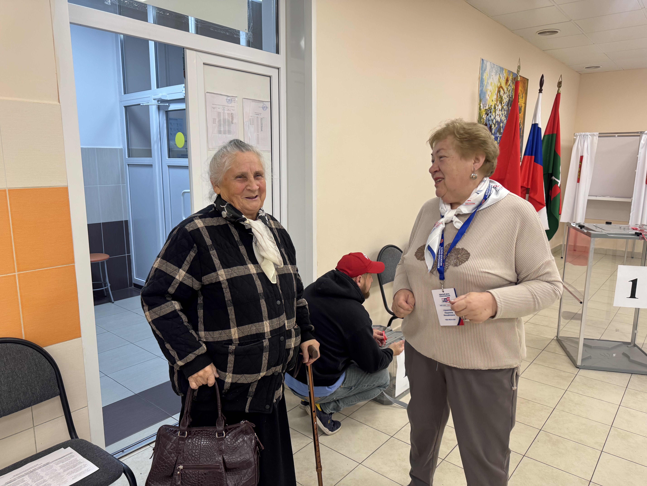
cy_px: 243
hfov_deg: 71.6
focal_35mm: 24
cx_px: 324
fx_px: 449
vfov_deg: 56.8
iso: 125
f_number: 1.78
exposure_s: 1/100
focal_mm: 6.76
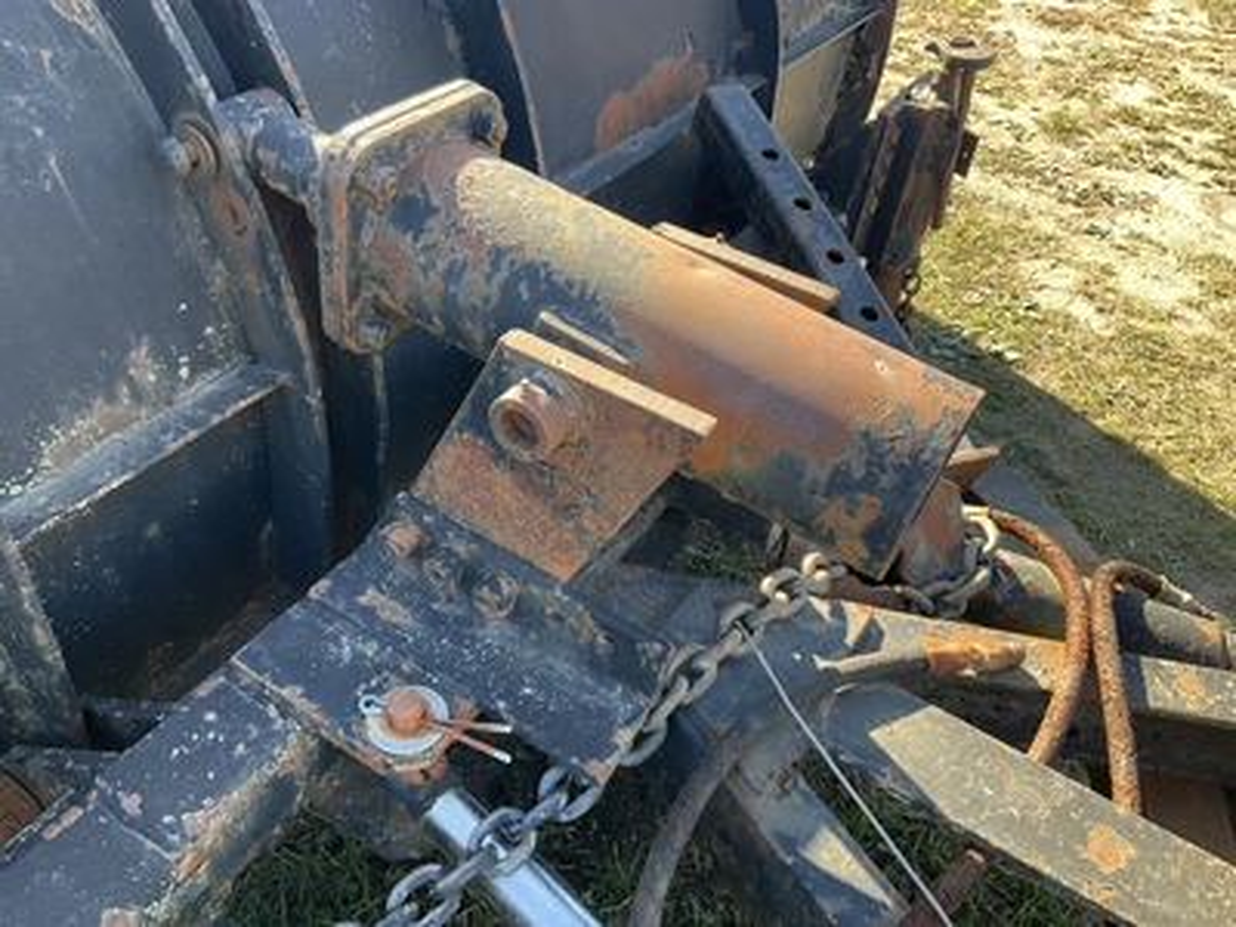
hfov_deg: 61.7
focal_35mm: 29
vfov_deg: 48.2
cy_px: 464
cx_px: 618
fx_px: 1035
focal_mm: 3
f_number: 1.8
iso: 25
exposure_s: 1/122
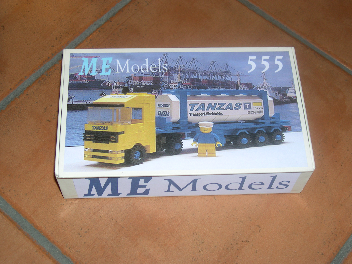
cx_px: 176
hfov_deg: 33.8
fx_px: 580
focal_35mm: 57
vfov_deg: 25.7
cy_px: 132
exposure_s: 1/60
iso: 100
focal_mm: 12.2
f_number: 3.4
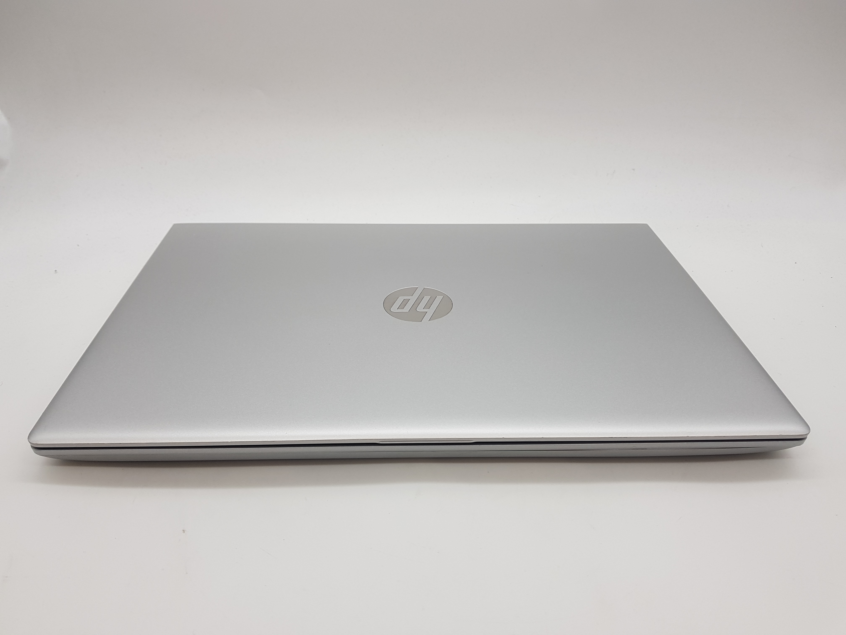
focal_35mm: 26
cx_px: 423
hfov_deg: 67.3
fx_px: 635
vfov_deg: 53.1
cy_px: 318
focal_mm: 4.2
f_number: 1.7
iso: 40
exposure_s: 1/273
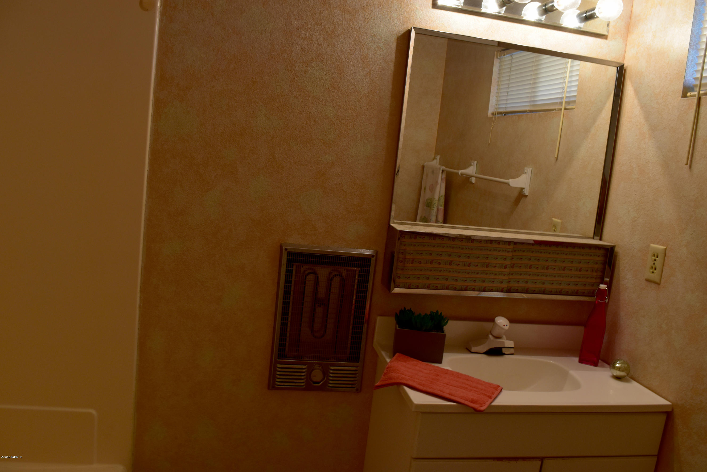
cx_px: 354
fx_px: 530
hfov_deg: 67.4
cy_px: 236
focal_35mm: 27
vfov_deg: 47.9
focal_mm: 18
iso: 400
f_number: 7.1
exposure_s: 1/25
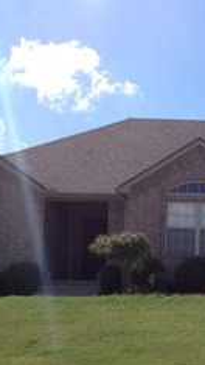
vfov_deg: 25.5
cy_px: 247
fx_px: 803
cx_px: 273
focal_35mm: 83
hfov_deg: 13.9
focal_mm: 4.28
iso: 50
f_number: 2.4
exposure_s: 1/1972
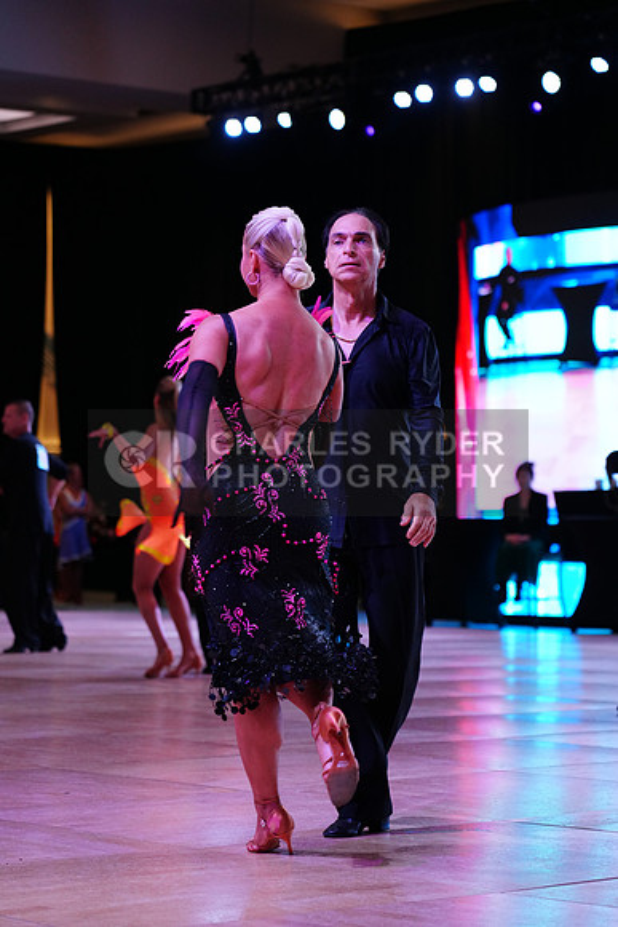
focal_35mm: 105
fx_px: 2702
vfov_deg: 19.5
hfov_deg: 13.0
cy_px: 464
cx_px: 309
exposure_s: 1/400
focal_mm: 105
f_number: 4
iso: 2500
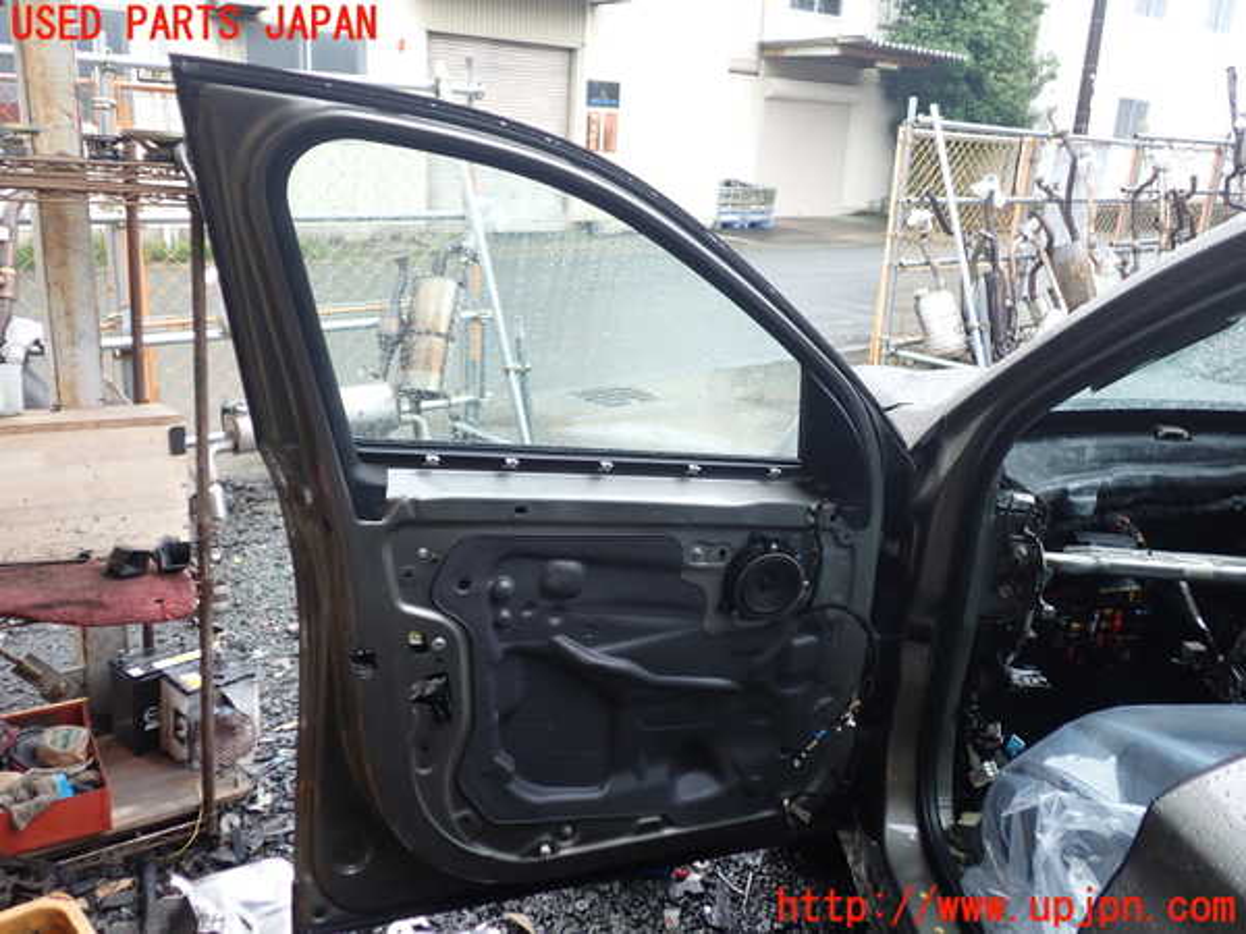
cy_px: 467
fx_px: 1080
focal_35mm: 30
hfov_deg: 60.0
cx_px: 623
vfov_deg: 46.8
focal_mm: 5.4
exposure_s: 1/60
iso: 100
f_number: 2.3
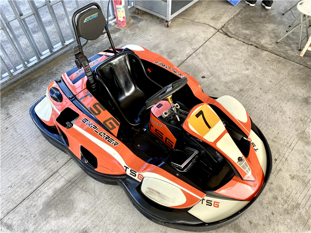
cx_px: 156
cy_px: 116
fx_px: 234
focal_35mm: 26
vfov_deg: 53.0
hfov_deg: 67.3
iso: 50
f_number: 1.8
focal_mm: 4.25
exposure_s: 1/122
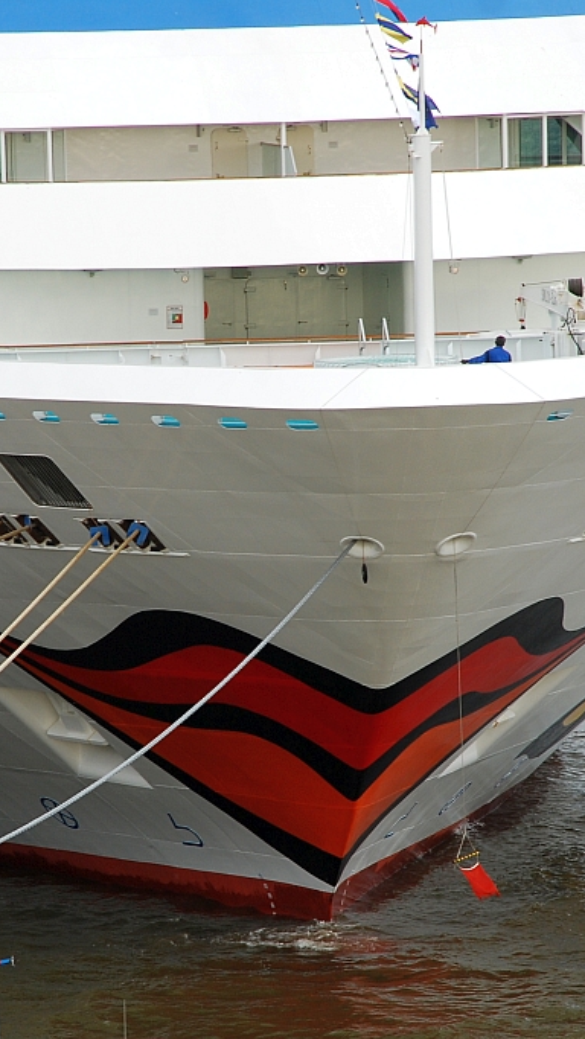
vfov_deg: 6.8
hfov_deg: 3.8
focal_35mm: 319
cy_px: 519
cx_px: 149
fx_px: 8785
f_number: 6.3
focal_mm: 135
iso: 200
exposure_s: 1/125
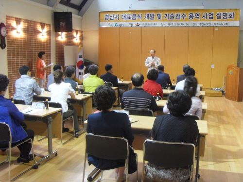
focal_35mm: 39
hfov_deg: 47.9
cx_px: 122
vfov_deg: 36.8
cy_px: 91
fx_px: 274
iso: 200
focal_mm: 6.6
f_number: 3.5
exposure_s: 1/10
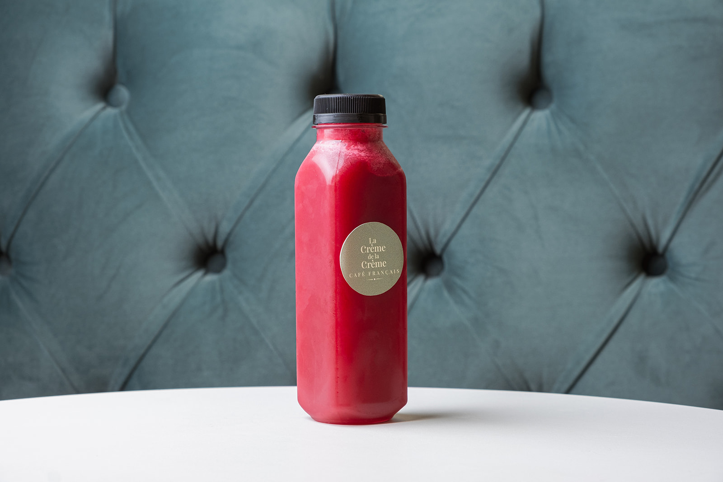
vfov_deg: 16.5
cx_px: 362
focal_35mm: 83
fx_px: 1667
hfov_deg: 24.5
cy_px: 241
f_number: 8
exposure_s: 1/100
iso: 200
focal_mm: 55
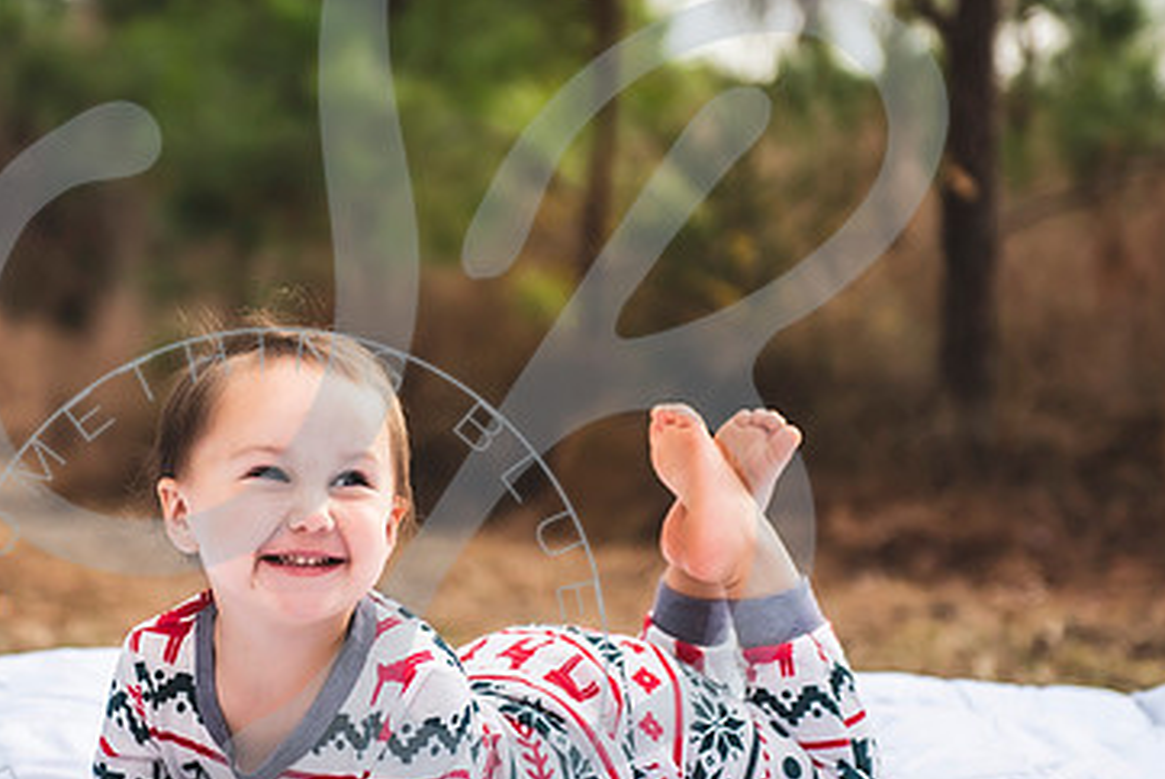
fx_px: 3919
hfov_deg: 16.9
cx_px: 438
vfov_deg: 11.3
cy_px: 388
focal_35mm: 121
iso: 100
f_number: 2.8
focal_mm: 70
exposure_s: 1/800
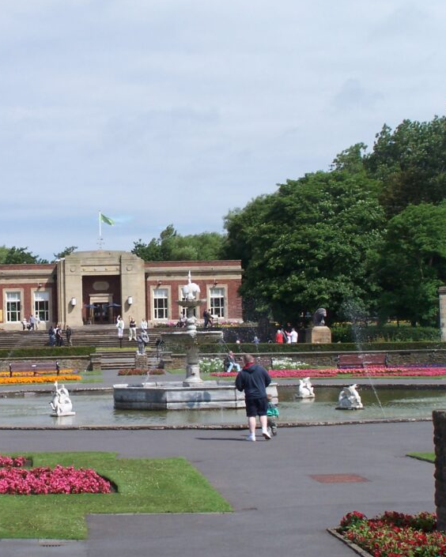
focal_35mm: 95
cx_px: 90
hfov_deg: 16.1
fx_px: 1567
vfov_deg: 20.2
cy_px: 270
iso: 80
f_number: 4.5
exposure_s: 1/640
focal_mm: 11.1
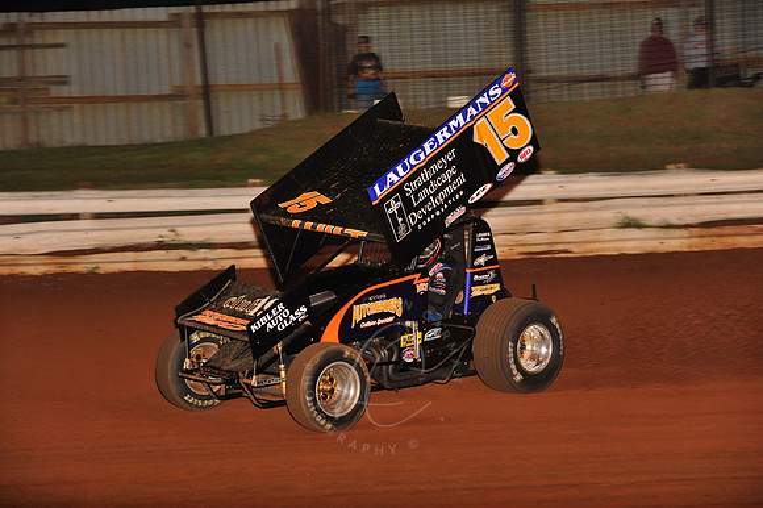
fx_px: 2648
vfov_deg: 11.0
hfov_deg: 16.4
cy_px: 254
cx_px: 382
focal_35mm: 125
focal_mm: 125
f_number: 6.3
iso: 1000
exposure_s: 1/320
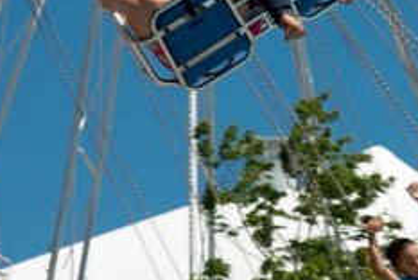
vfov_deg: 4.8
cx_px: 339
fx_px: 3348
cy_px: -4
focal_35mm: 288
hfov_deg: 7.1
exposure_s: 1/400
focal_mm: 112
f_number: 9
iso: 250
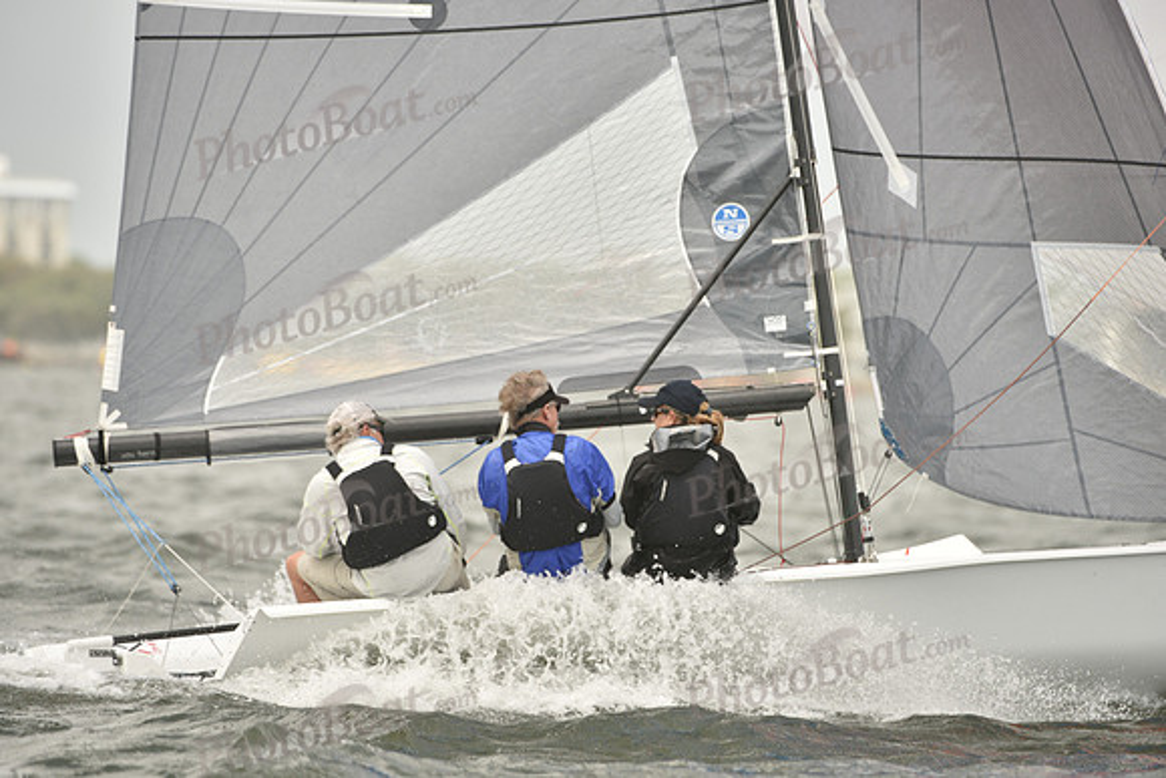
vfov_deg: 4.6
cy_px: 389
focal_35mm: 300
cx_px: 583
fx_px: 9718
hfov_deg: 6.9
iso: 320
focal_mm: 300
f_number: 5.6
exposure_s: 1/1250
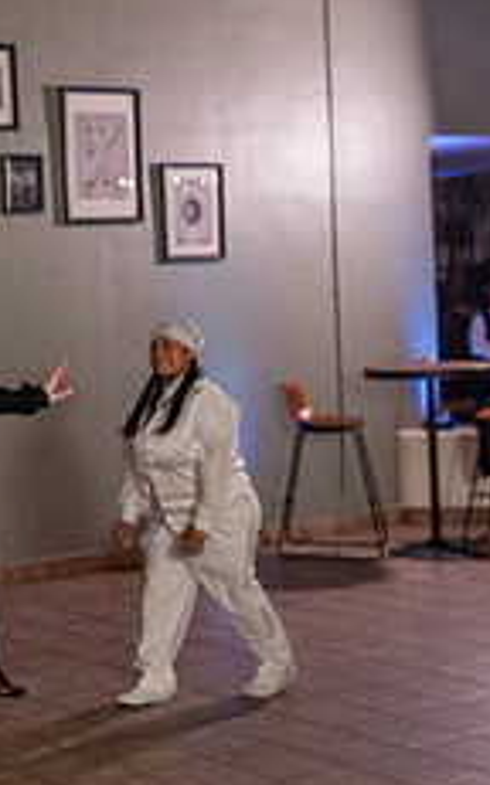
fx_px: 1477
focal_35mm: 69
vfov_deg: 29.8
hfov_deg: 16.3
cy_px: 345
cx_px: -346
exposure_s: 1/125
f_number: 4
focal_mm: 24
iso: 500
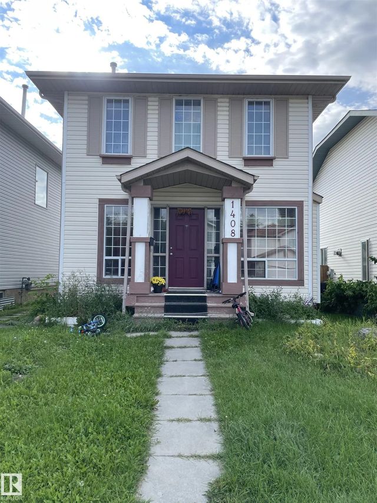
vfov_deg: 67.3
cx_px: 188
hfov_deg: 53.1
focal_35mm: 26
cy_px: 252
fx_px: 377
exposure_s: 1/1453
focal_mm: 4.2
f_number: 1.6
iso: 32
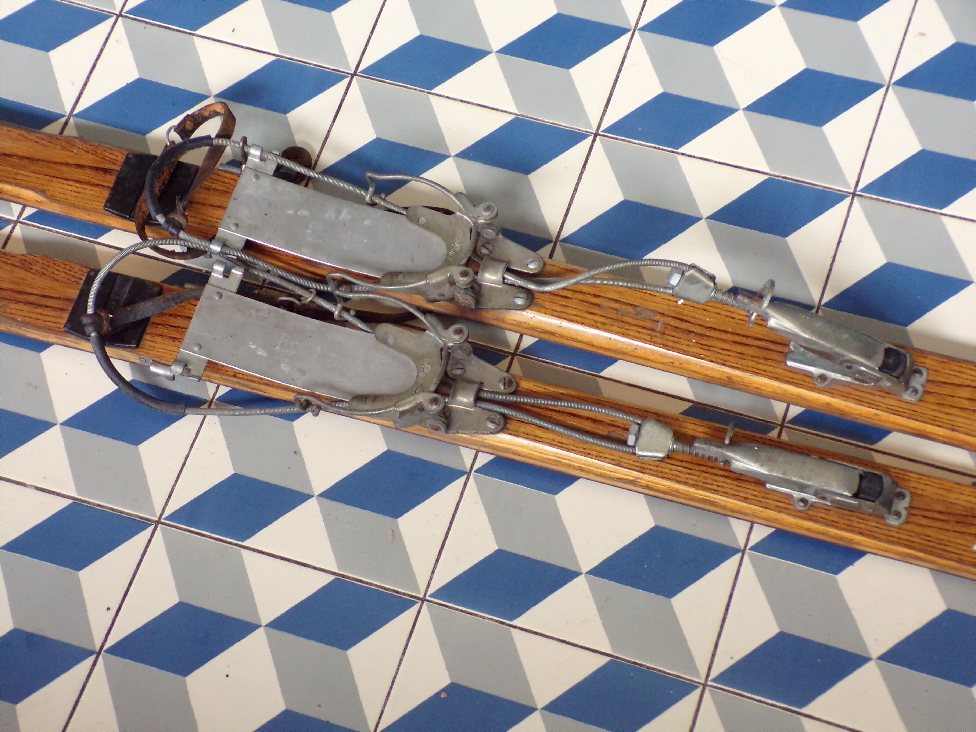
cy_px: 366
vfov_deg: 22.6
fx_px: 1833
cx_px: 488
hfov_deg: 29.8
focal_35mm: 65
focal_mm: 11.6
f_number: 3.8
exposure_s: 1/27
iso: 400
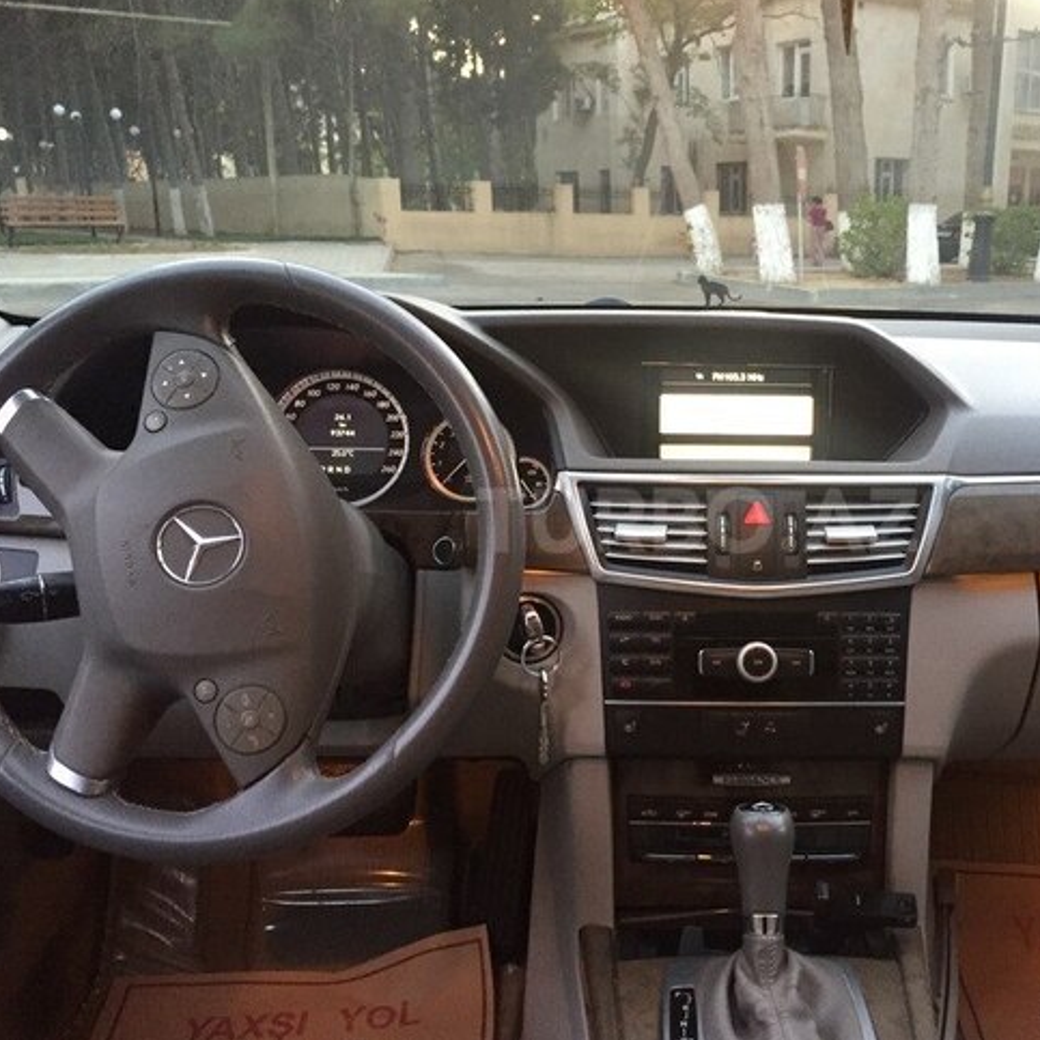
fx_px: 1190
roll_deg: -1.0
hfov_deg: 46.4
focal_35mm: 35
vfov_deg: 47.2
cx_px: 698
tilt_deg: -15.4
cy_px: 520
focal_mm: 4.15
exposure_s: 1/33
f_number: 2.2
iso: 250
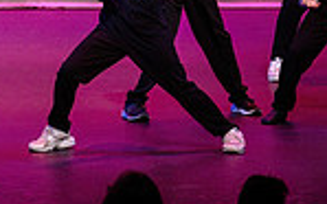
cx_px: -20
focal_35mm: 360
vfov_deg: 3.6
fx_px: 3207
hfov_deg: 5.8
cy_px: -45
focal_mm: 82
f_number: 2.8
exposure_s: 1/500
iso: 800
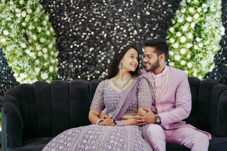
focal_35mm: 85
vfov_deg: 16.1
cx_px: 114
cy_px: 76
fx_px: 536
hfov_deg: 23.9
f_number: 1.8
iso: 320
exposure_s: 1/400
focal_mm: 85
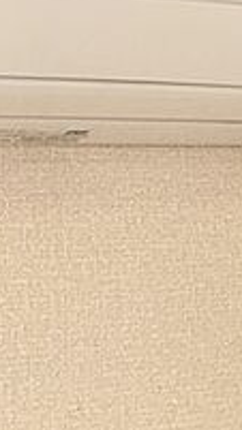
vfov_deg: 22.1
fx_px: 1039
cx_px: 120
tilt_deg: +18.7
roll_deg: +3.6
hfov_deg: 13.3
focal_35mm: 91
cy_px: -49
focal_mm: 3.99
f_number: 1.8
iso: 25
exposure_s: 1/41
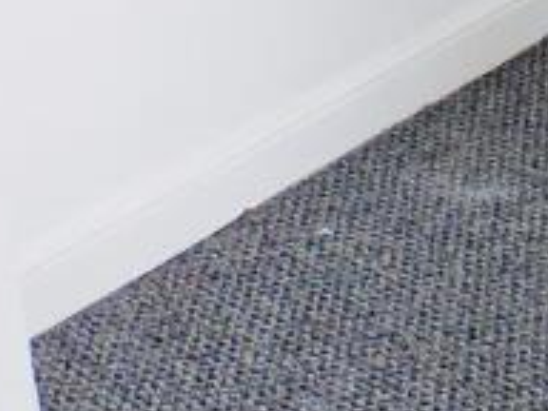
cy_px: -351
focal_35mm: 128
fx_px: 2026
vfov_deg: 10.8
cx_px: 962
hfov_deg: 13.8
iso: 200
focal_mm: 4.3
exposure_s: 1/60
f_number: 3.3
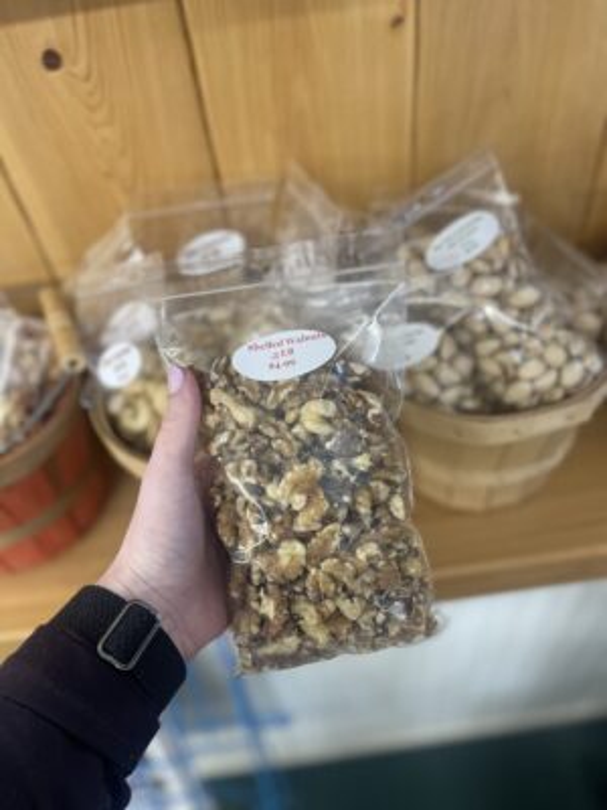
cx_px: 304
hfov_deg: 53.1
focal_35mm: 26
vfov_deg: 67.3
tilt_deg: -48.1
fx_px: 608
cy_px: 405
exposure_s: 1/60
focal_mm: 5.1
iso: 200
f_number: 1.6
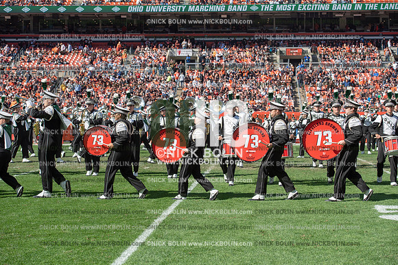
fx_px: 774
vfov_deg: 19.5
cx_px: 199
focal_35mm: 70
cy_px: 132
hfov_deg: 28.8
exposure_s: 1/2000
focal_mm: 70
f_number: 5
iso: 400
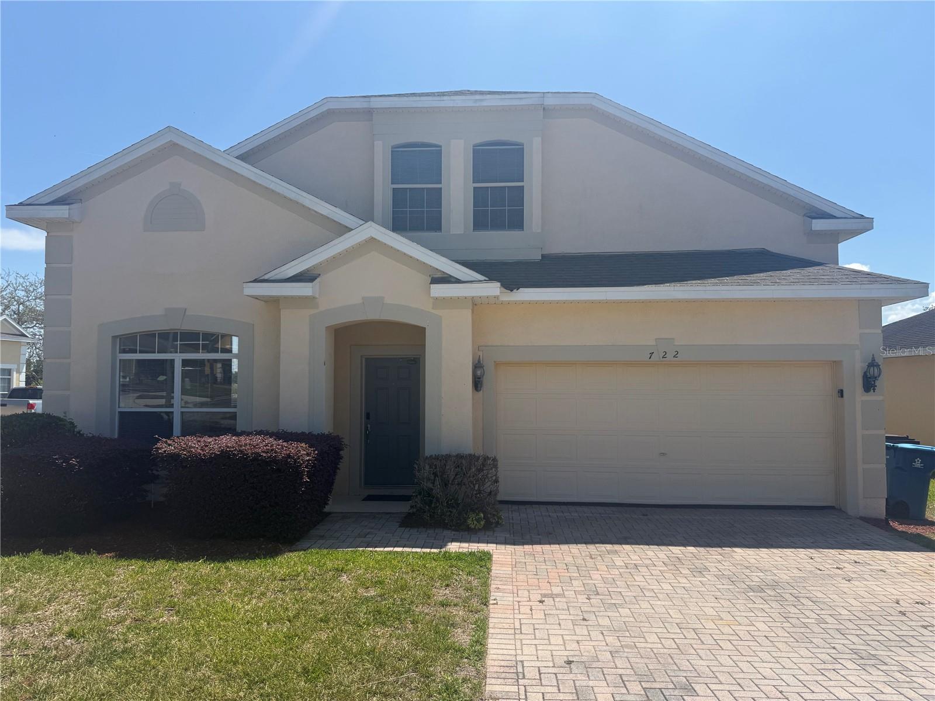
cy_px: 350
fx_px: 648
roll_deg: +0.0
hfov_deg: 71.6
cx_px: 468
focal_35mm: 24
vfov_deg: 56.8
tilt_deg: +0.9
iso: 80
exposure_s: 1/4975
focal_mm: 6.76
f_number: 1.78
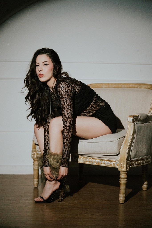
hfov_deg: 19.5
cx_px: 76
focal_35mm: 70
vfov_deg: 28.8
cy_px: 114
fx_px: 443
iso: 10000
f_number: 2.8
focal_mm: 70
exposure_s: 1/1250
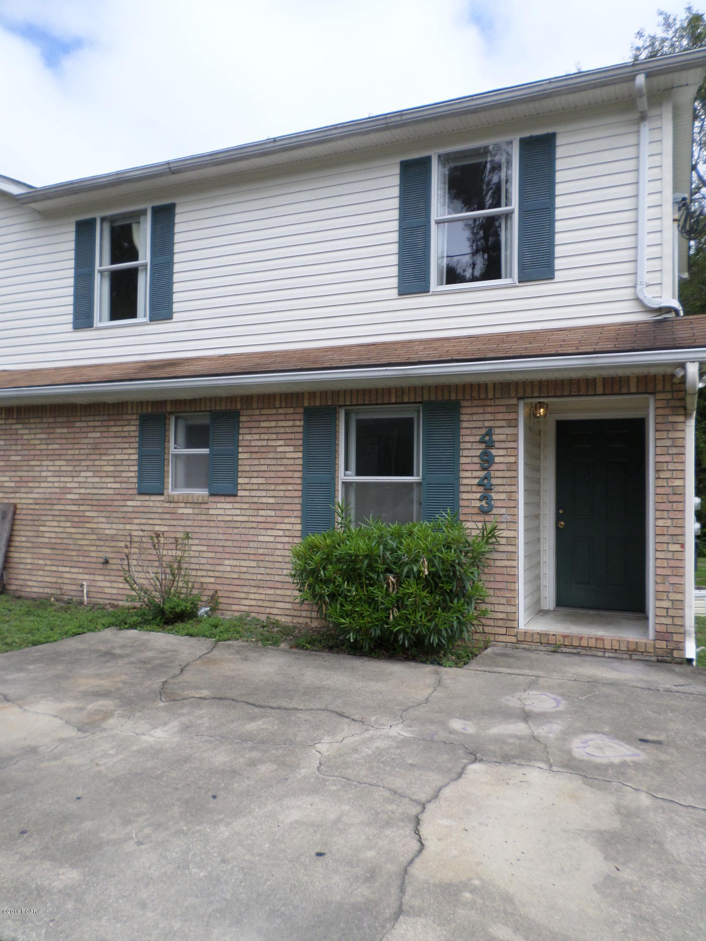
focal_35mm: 25
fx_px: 680
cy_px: 470
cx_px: 353
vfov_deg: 69.4
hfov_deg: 54.9
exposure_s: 1/1000
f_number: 2.5
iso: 80
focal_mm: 4.5
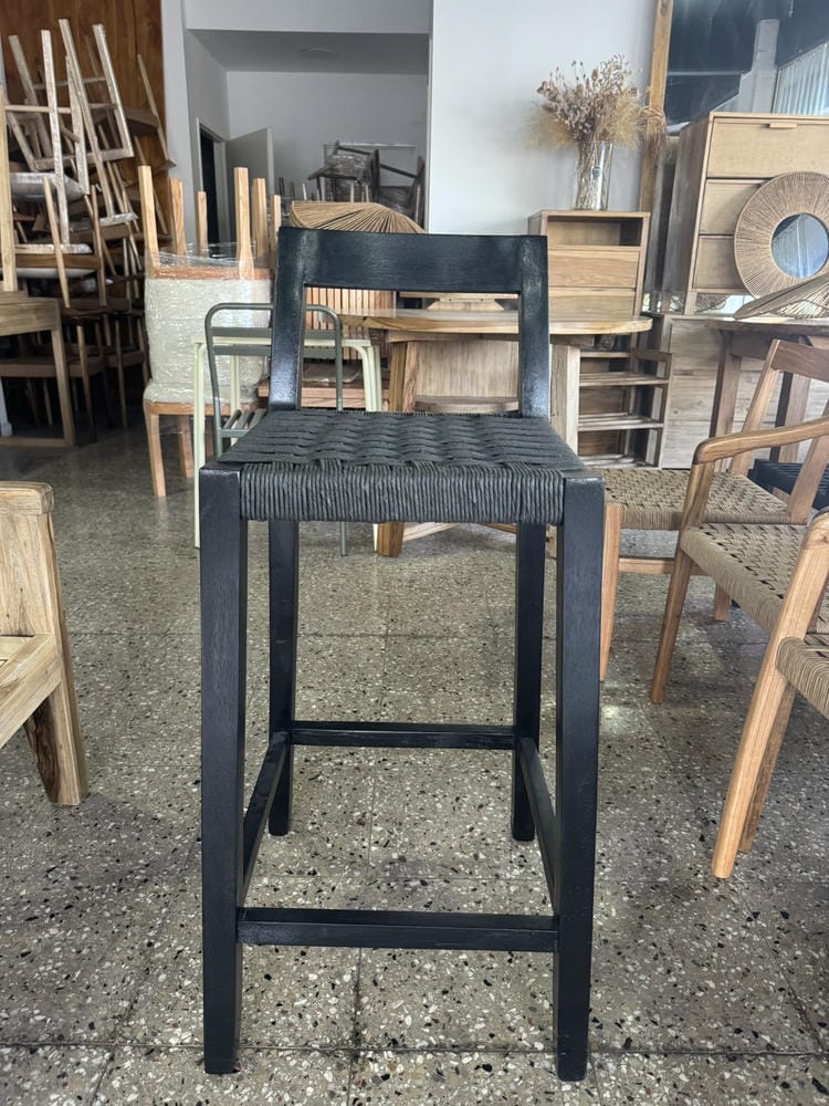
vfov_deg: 71.6
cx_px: 414
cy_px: 553
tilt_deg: -23.2
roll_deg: +0.8
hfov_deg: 56.8
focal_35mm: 24
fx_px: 766
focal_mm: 6.76
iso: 320
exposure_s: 1/60
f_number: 1.78
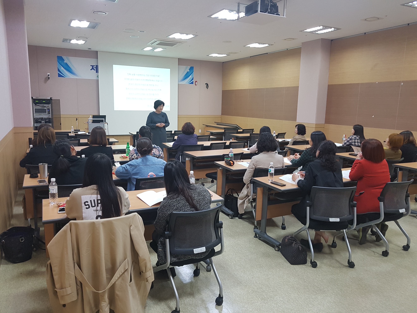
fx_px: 313
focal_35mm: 26
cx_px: 208
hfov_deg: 67.3
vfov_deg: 53.1
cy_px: 156
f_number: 1.7
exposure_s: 1/60
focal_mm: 4.2
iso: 160
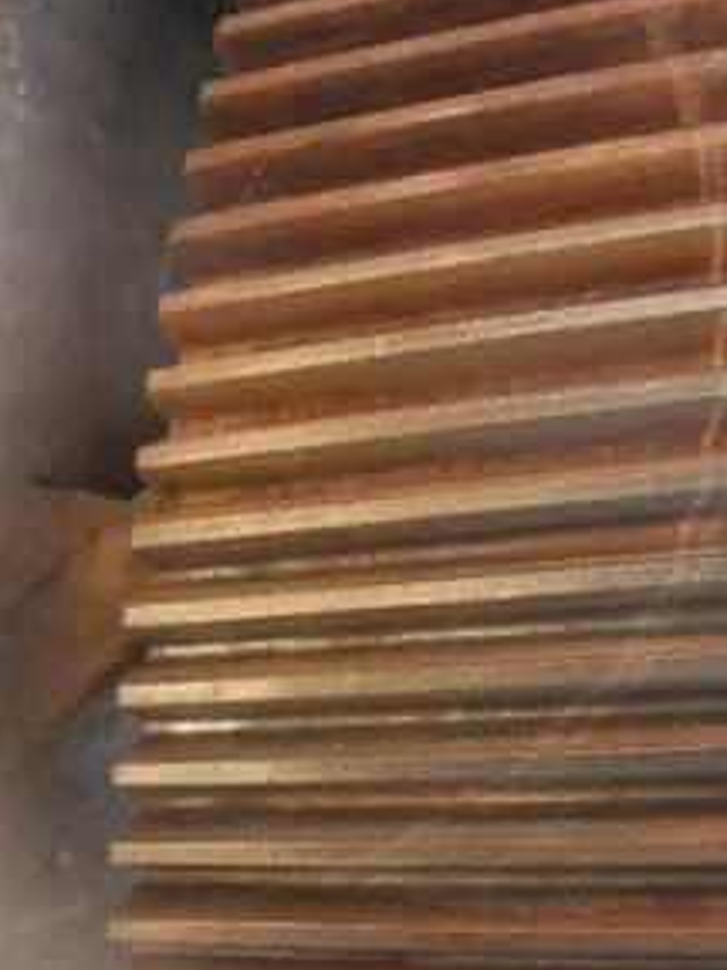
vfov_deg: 47.9
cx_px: 619
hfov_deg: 35.2
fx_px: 1093
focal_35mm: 39
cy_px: 493
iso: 80
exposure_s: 1/40
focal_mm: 5
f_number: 3
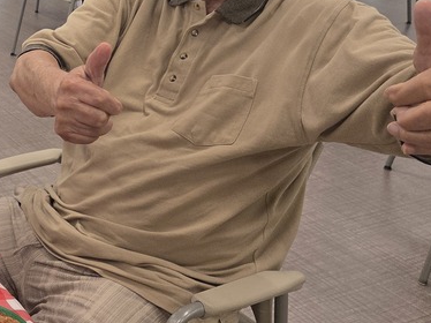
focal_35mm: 63
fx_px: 784
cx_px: -53
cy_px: 84
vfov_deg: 23.1
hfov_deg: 27.8
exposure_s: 1/120
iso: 100
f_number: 1.8
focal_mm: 5.4
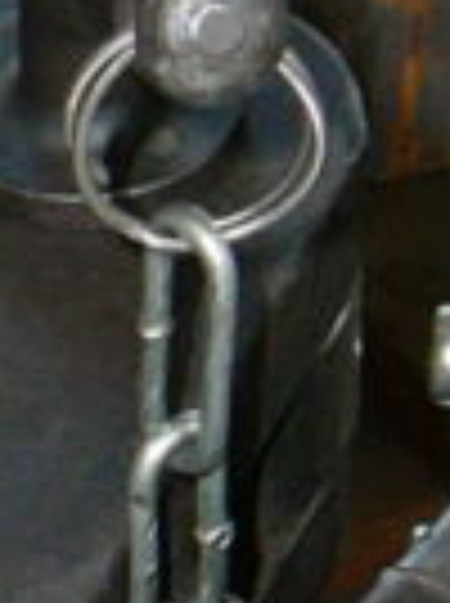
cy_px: 1130
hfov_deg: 5.5
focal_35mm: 268
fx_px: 4660
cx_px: -153
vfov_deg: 7.2
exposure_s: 1/30
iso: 100
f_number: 2.8
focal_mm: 5.2
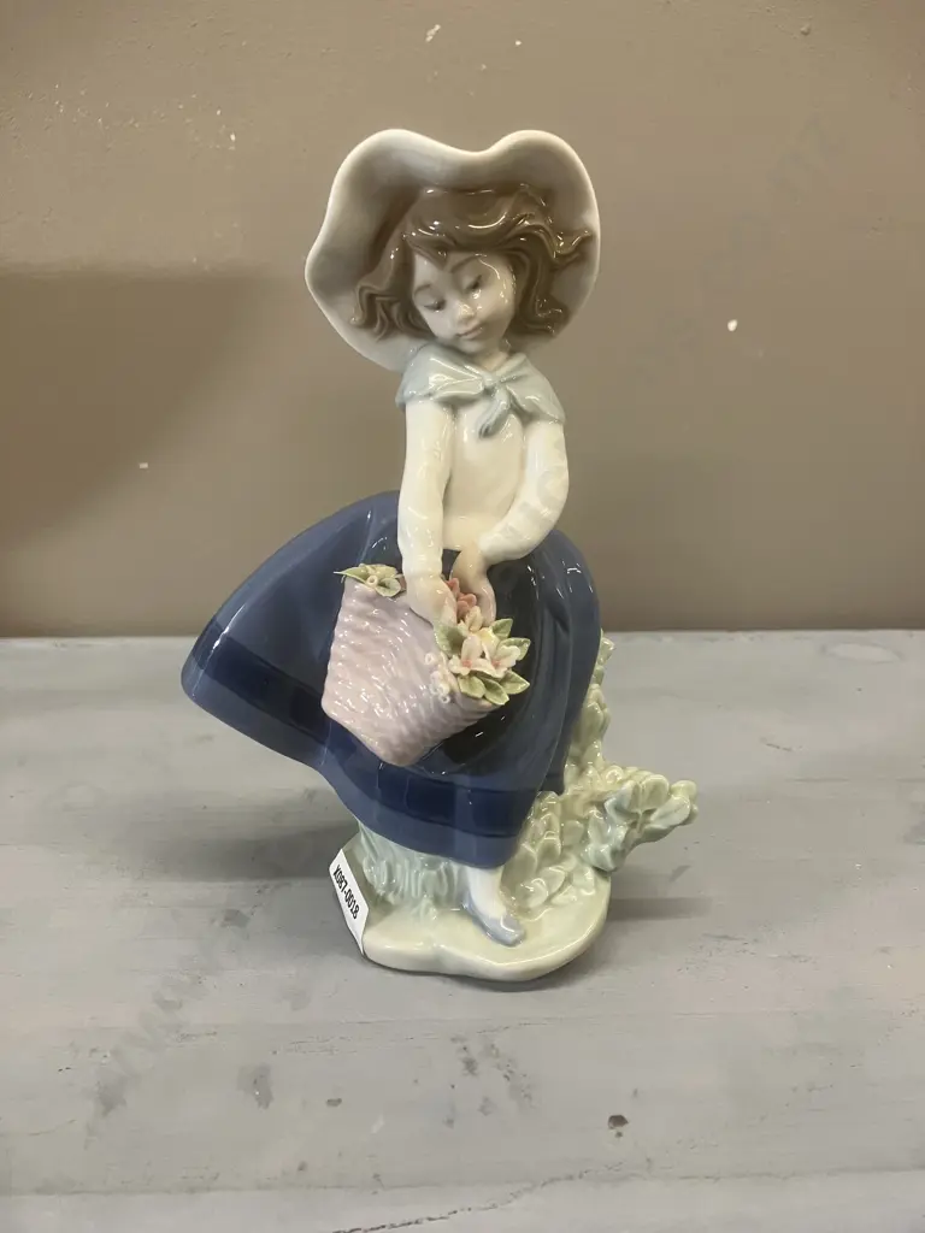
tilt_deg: -12.4
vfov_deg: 63.4
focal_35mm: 28
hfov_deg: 49.7
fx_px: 998
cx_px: 462
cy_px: 616
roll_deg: +1.7
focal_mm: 3.99
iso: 100
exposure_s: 1/50
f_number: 1.8
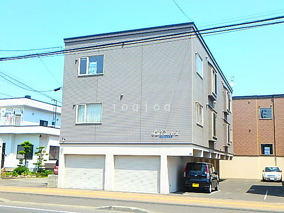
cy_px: 106
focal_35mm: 39
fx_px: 320
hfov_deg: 47.9
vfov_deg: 36.8
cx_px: 142
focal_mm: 6.9
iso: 125
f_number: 5.1
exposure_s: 1/320
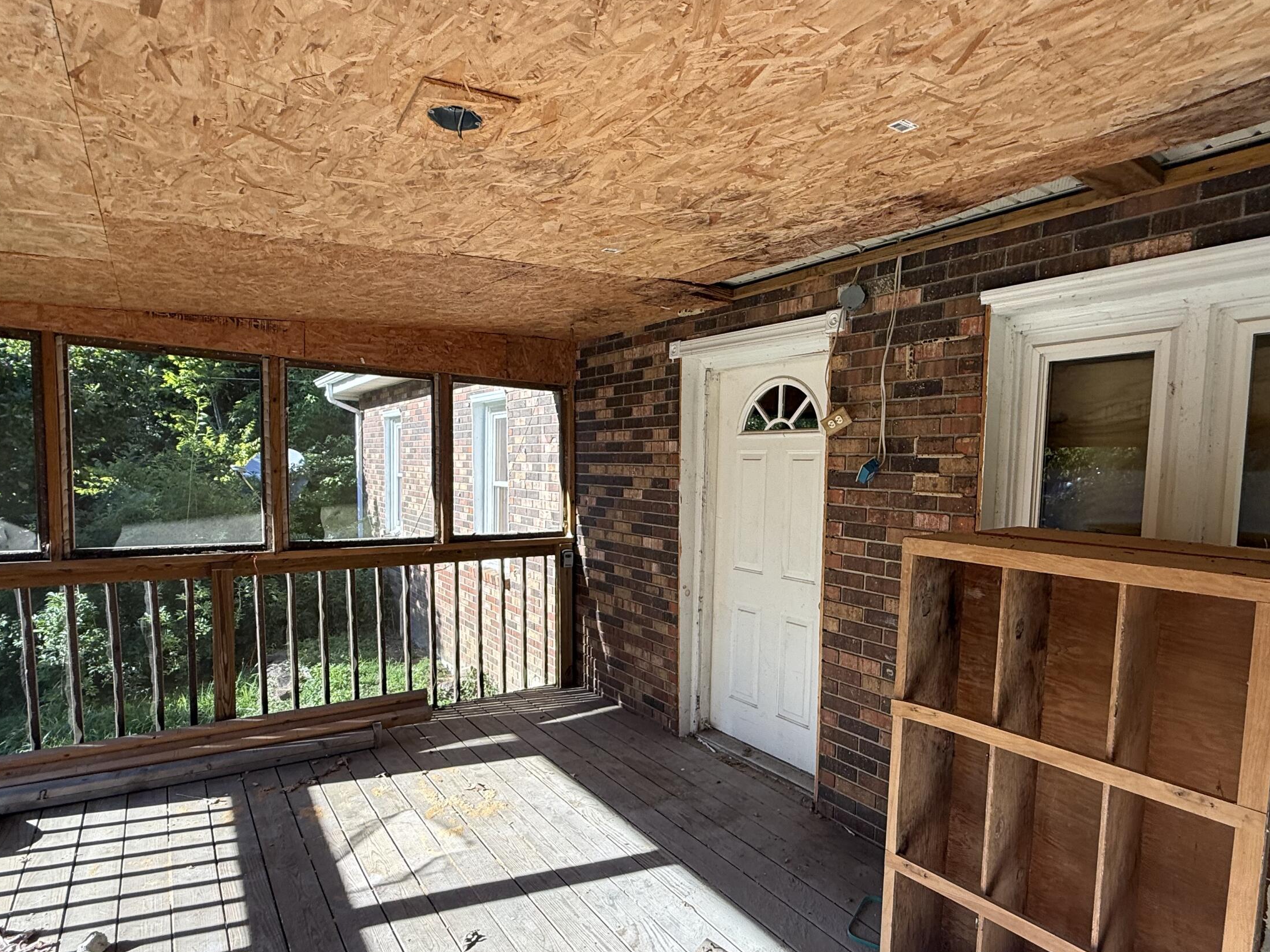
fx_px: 697
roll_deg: -1.7
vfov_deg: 68.5
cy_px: 522
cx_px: 689
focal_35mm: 19
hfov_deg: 84.5
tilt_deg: -3.9
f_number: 2.2
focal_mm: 2.22
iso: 64
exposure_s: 1/222
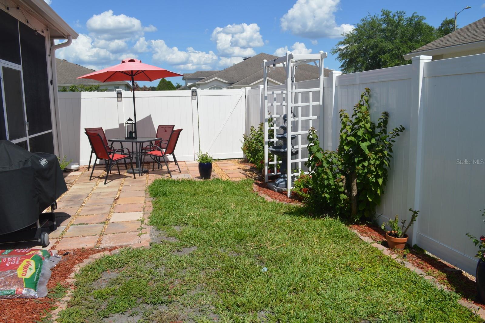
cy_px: 162
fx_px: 363
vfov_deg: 47.9
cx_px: 242
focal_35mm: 27
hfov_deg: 67.4
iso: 100
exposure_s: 1/320
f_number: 9
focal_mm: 18
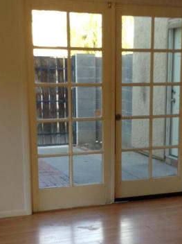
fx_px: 506
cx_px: 121
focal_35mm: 72
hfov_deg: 20.3
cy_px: 171
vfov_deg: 26.8
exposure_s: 1/60
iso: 32
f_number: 2.4
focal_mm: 3.3
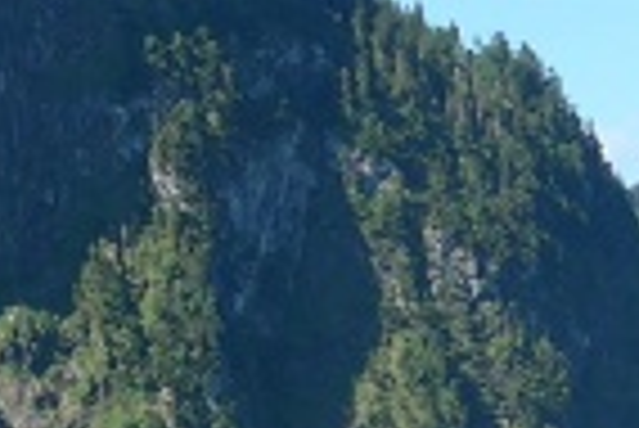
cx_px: -202
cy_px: 36
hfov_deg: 11.9
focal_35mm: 168
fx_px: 2985
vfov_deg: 8.2
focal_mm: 6
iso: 80
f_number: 2.8
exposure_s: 1/800
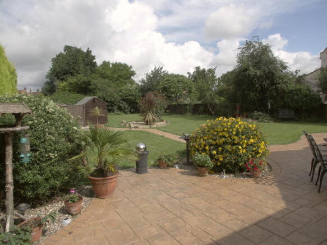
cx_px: 164
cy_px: 122
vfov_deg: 49.7
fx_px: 264
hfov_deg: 63.5
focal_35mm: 28
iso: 50
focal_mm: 7.3
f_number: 6.3
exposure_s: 1/200
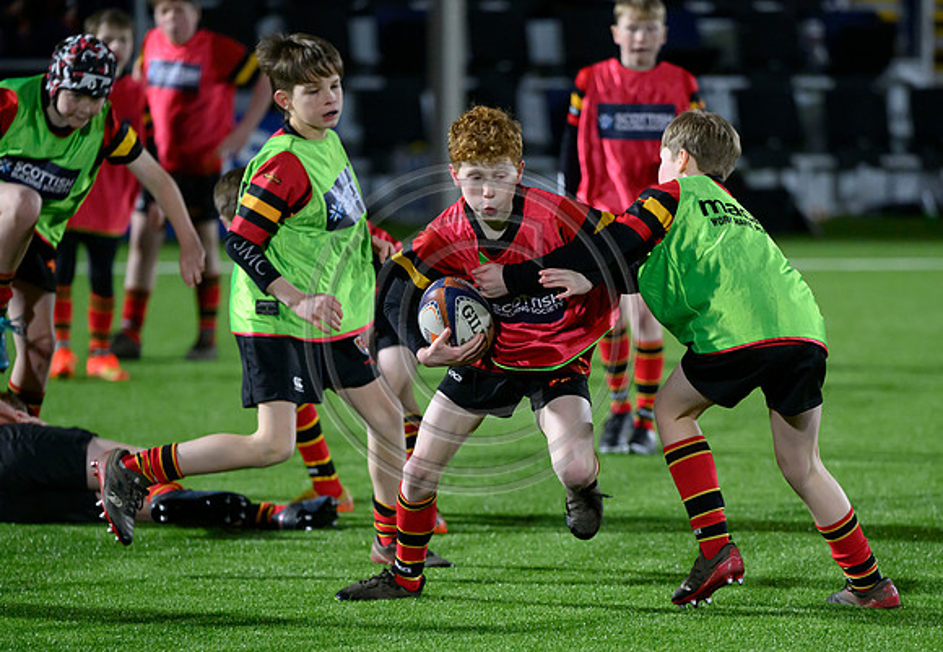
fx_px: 6613
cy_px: 417
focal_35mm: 250
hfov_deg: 8.2
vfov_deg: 5.6
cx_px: 627
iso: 6400
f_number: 3.2
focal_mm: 190
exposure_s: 1/1600
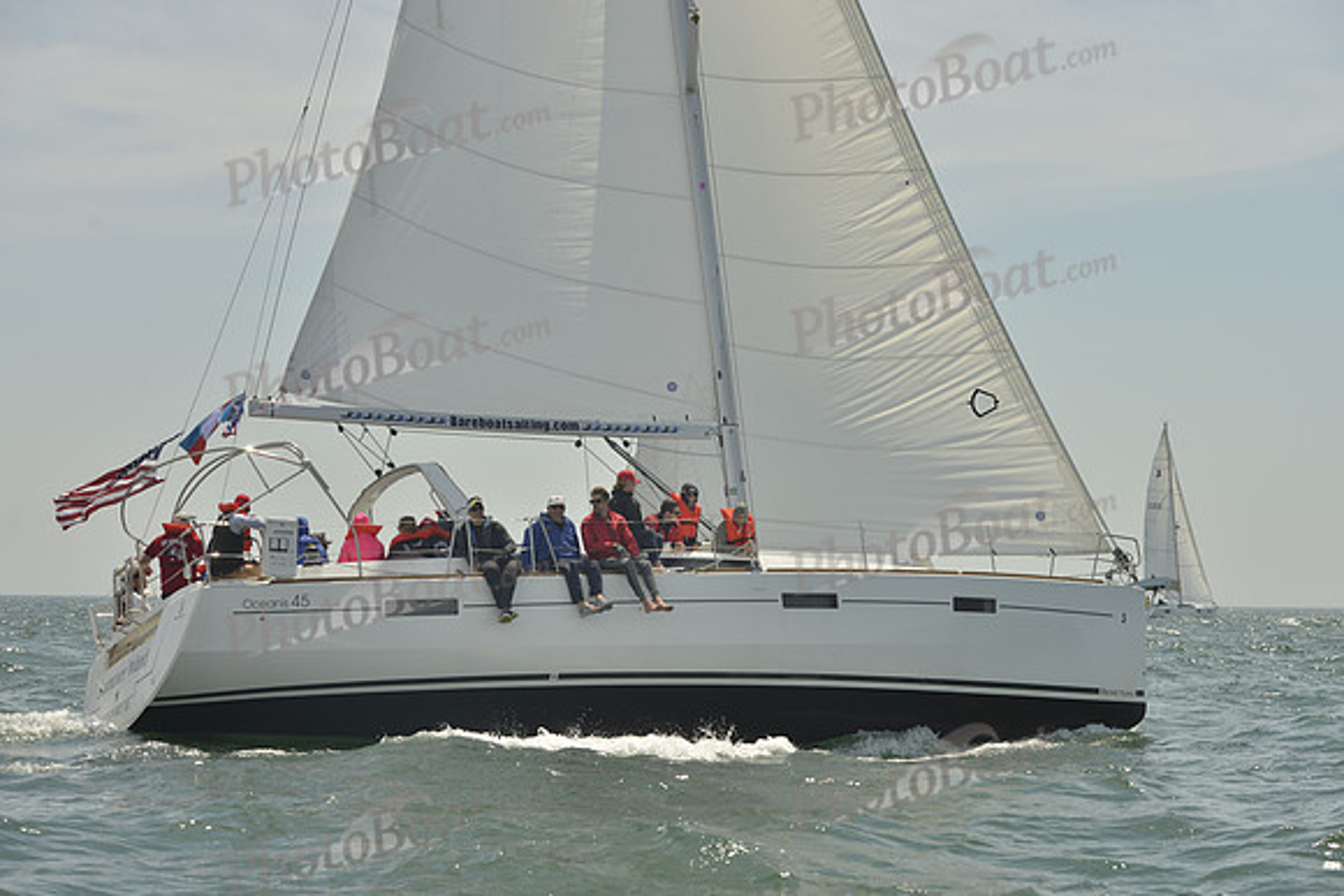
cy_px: 448
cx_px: 672
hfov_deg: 28.8
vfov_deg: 19.5
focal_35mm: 70
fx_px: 2614
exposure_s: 1/1250
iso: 200
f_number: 8
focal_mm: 70
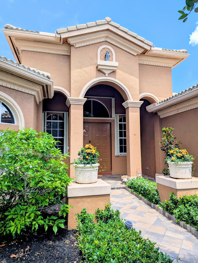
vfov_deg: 71.5
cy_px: 132
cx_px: 99
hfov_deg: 56.9
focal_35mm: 24
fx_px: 183
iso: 42
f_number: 1.85
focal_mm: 6.81
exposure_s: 1/951
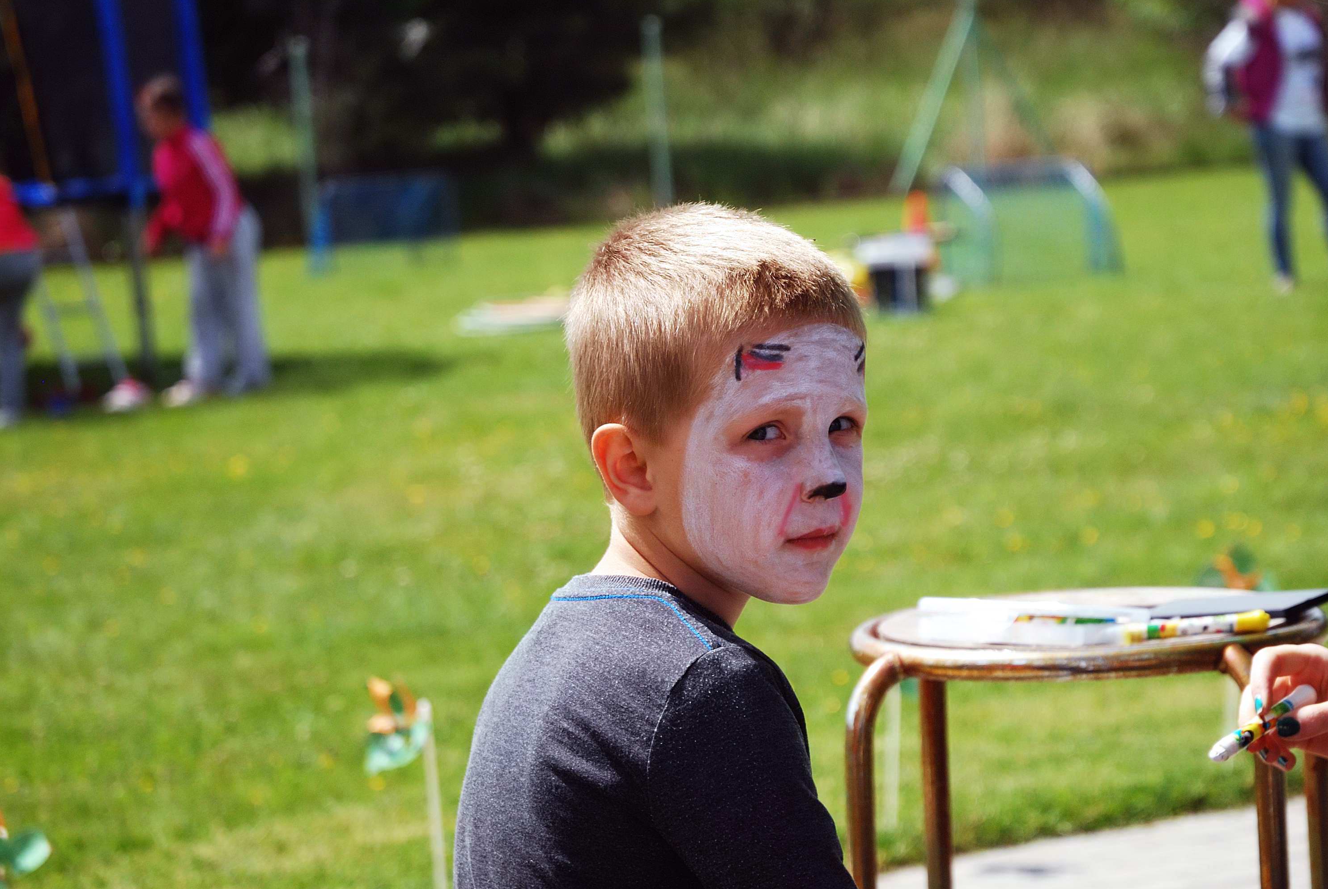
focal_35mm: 137
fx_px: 5060
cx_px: 751
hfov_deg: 14.9
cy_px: 411
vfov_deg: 10.0
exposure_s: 1/800
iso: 200
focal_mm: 70
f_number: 4.5
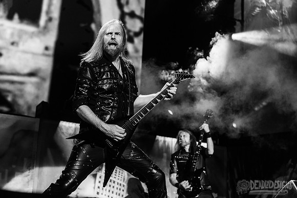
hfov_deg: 26.9
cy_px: 91
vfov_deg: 18.1
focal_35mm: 75
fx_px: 622
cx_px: 160
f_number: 4
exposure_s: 1/500
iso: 1600
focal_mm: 70
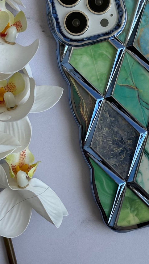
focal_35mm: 78
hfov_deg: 15.4
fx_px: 548
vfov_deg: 27.1
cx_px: 106
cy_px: 104
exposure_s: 1/980
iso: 64
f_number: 1.78
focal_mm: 6.76
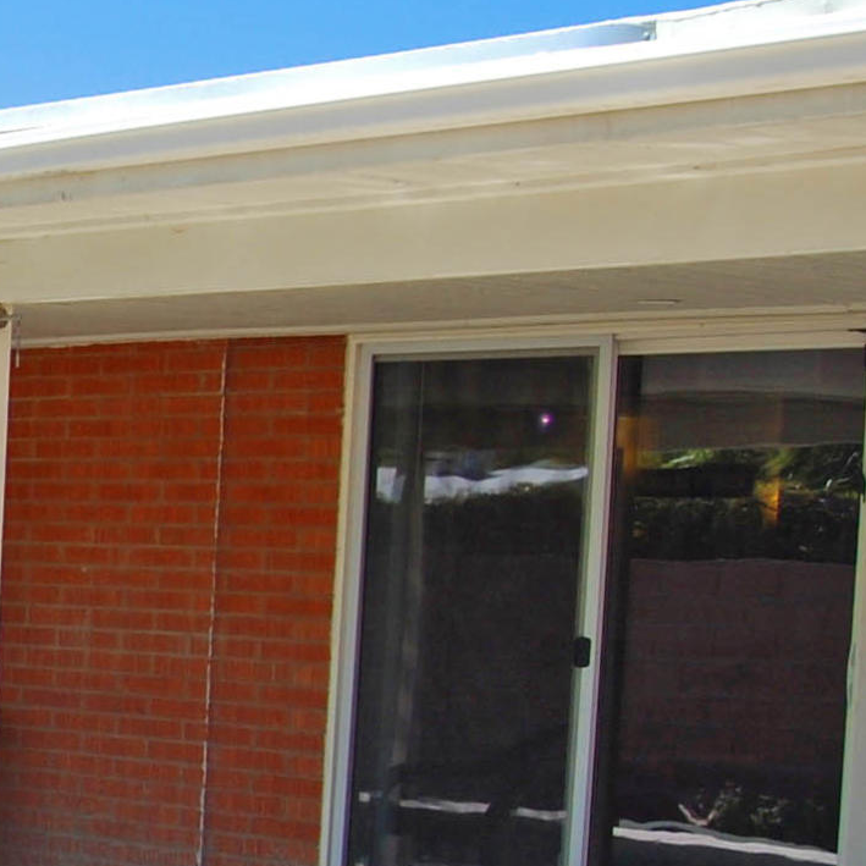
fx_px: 2745
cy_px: 715
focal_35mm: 97
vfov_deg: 17.7
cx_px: -823
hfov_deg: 14.9
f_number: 9
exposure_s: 1/320
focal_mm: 18
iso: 200
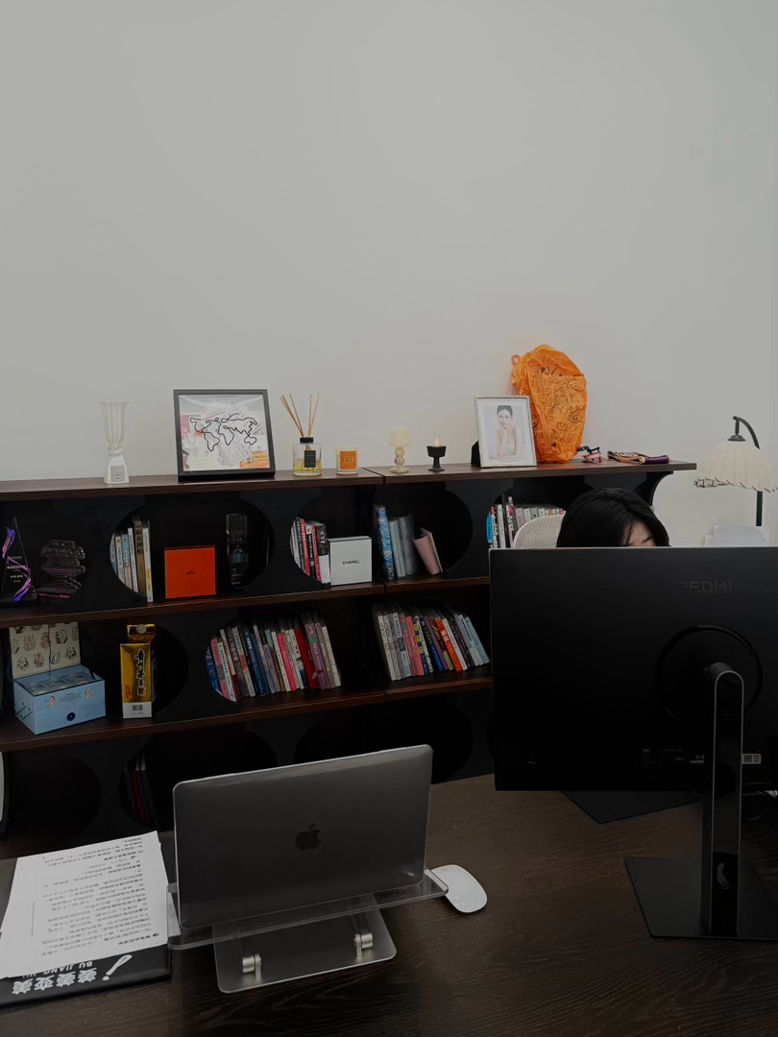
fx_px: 719
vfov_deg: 71.6
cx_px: 389
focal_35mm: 24
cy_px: 518
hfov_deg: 56.8
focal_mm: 6.76
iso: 64
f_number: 1.78
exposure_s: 1/100
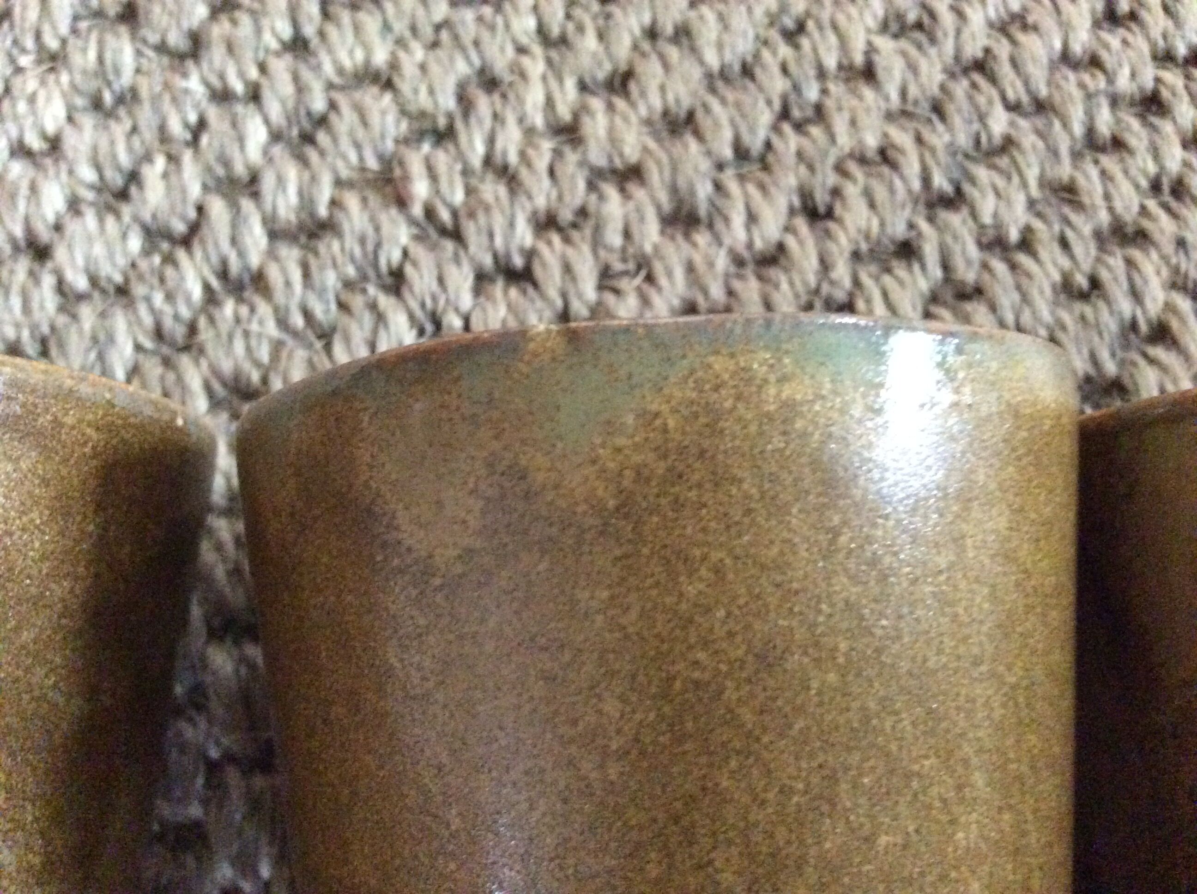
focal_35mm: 32
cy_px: 447
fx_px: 1105
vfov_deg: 44.1
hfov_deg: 56.9
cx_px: 598
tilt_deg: -73.1
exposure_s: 1/17
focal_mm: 3.3
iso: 640
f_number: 2.4
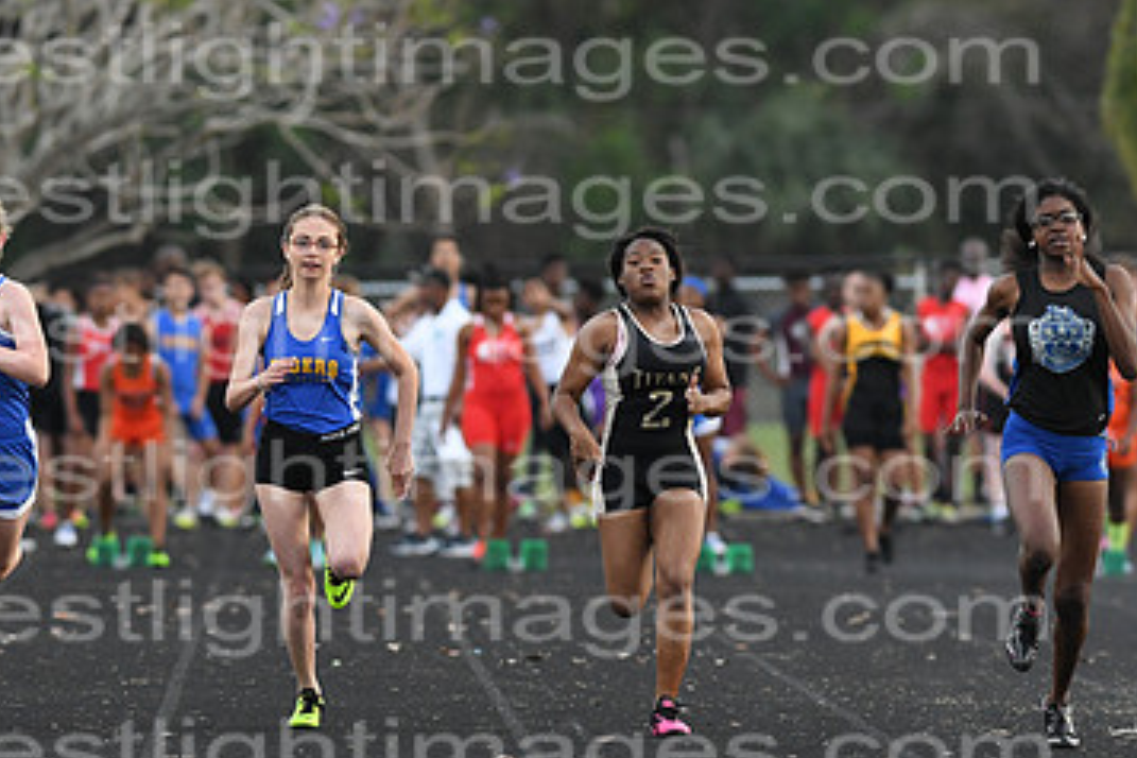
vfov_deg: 1.9
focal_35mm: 732
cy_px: 409
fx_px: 23117
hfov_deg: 2.8
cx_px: 328
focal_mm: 300
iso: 1600
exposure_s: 1/1600
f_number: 4
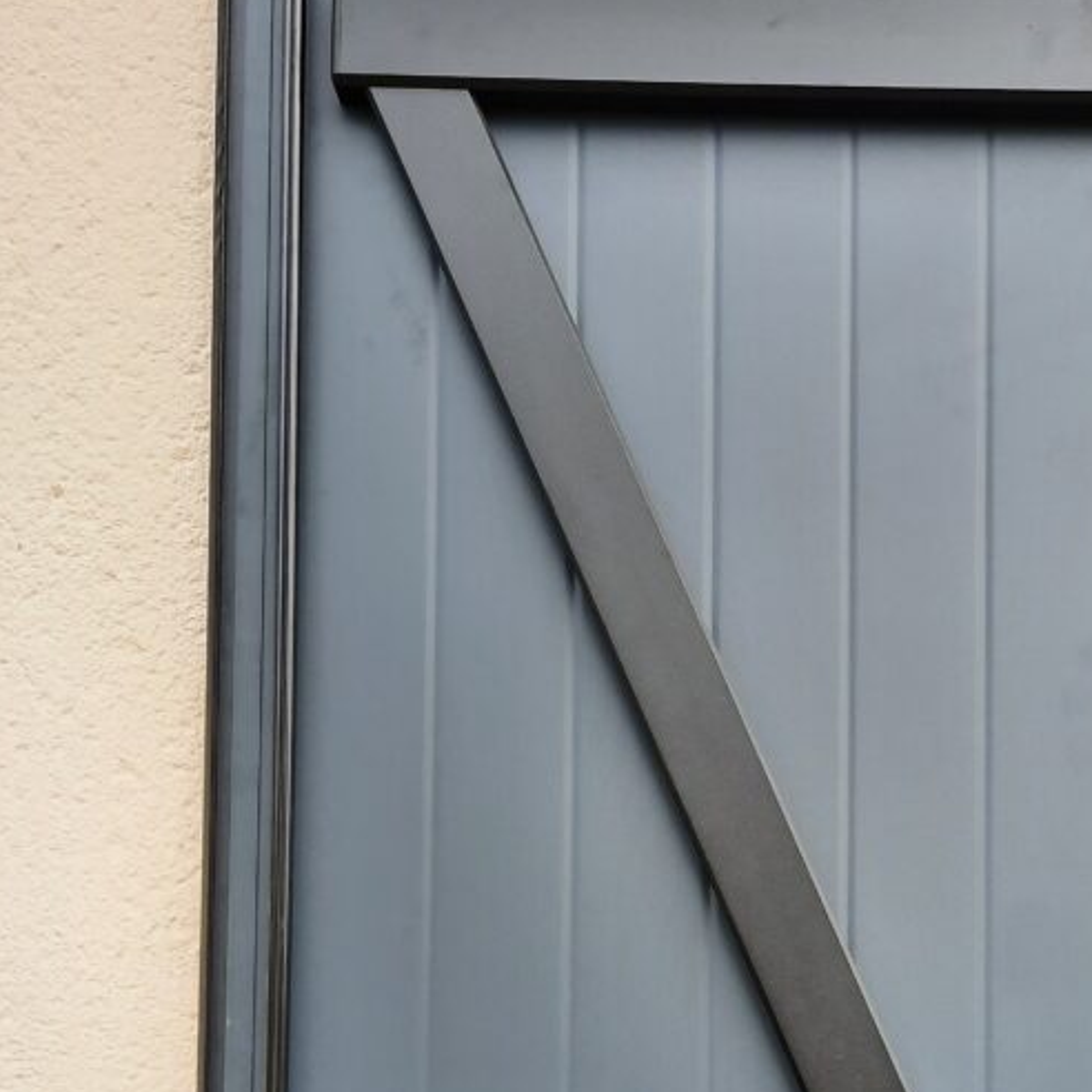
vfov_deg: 35.3
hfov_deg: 36.3
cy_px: 910
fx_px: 1642
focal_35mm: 46
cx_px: 759
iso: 32
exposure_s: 1/1445
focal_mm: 4.6
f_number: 2
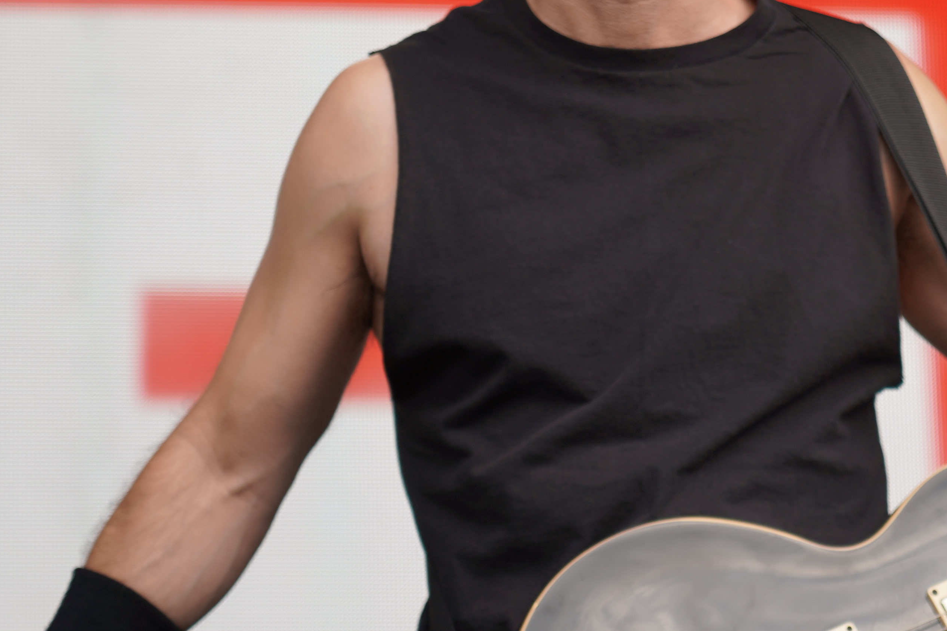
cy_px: 135
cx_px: 854
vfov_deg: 5.5
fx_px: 6524
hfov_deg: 8.3
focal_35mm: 248
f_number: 4
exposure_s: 1/200
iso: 100
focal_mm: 105
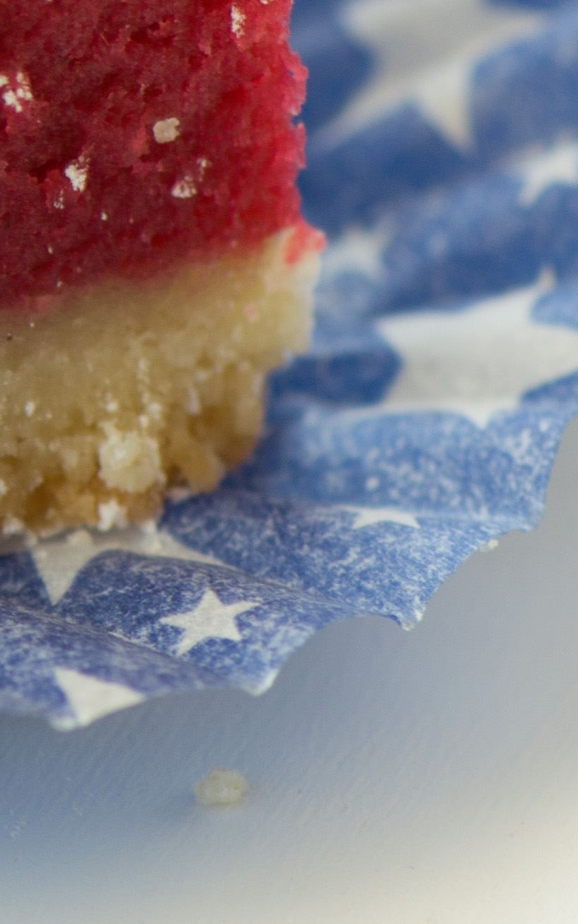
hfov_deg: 2.3
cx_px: -487
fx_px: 14259
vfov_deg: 3.7
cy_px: -134
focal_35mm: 566
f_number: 5.6
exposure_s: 1/15
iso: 100
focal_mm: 105
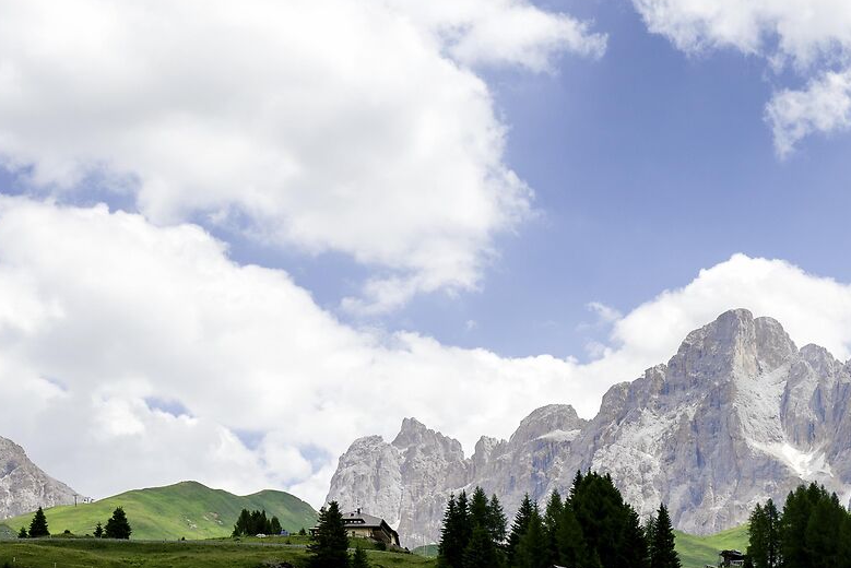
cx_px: 738
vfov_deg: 17.1
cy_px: 636
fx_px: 1821
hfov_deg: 25.6
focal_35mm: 77
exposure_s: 1/400
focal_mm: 25
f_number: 7.1
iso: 100
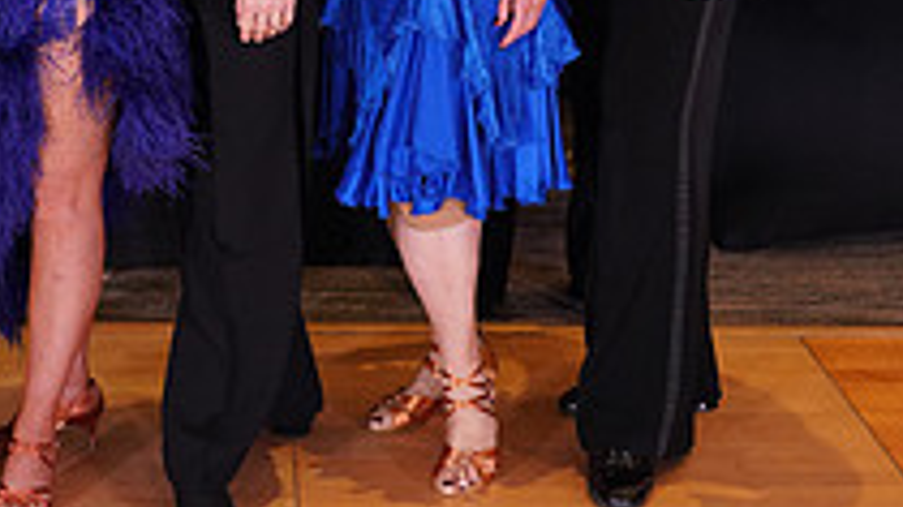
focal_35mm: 87
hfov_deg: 24.1
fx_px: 2083
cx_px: 194
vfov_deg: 13.4
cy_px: -165
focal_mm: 30
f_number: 4
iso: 2000
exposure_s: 1/160
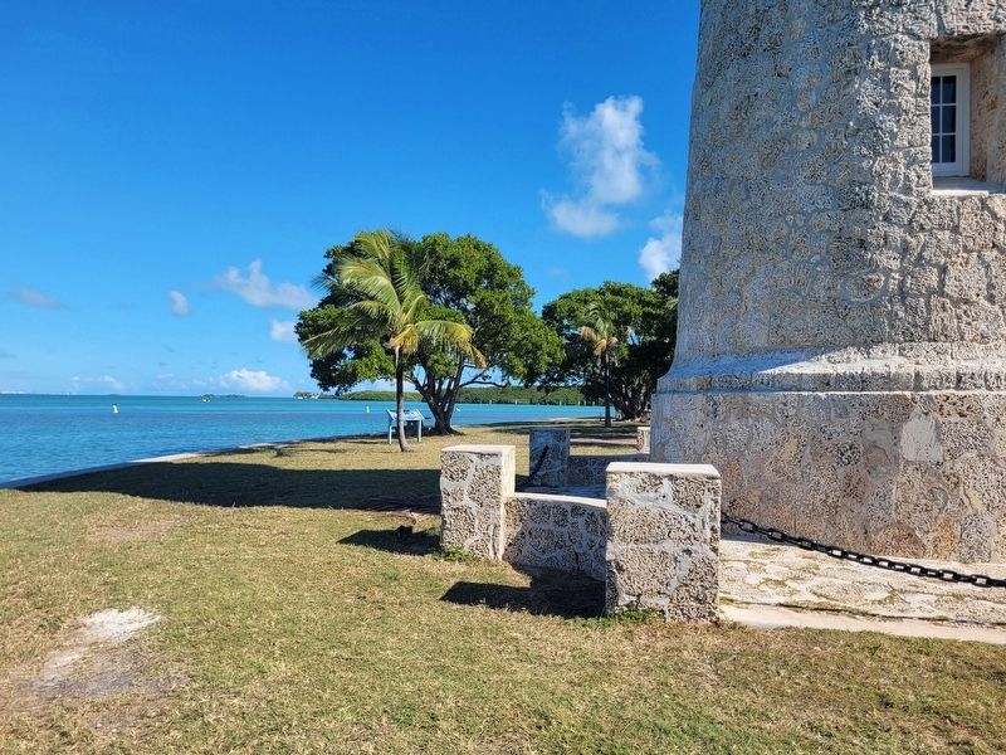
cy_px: 378
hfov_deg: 67.3
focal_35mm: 26
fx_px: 756
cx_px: 503
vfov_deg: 53.1
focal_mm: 5.4
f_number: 1.8
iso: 40
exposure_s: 1/2228
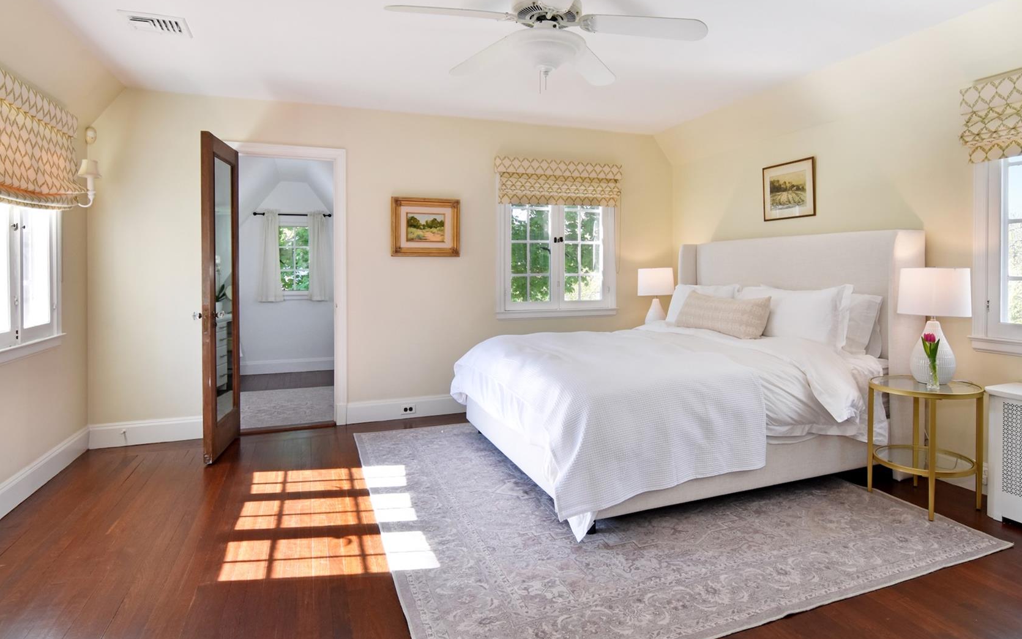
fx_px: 575
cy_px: 273
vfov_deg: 57.9
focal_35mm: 21
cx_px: 567
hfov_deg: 83.0
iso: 500
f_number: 11
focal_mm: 11
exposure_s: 1/30
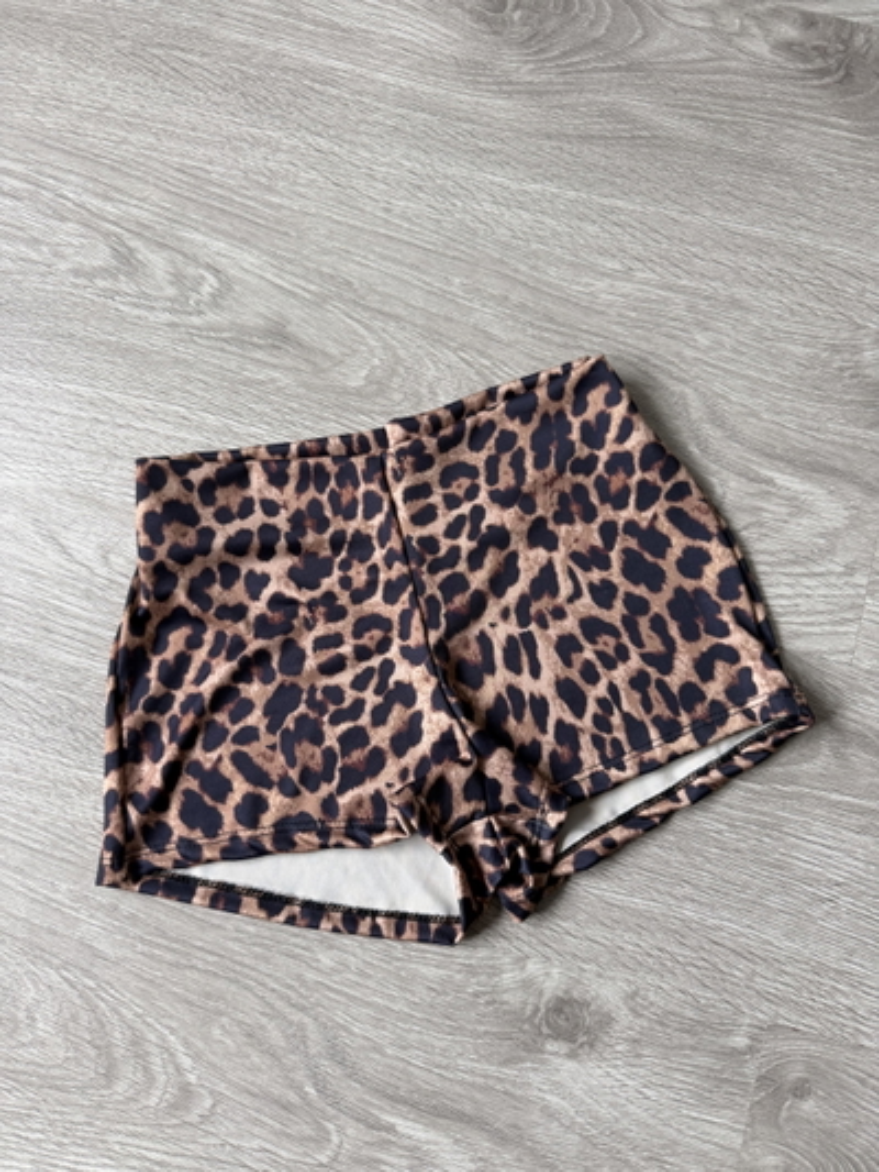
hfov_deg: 56.8
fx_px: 812
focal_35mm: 24
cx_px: 440
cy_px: 586
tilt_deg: -82.9
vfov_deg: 71.6
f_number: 1.78
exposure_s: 1/100
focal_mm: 6.76
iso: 125
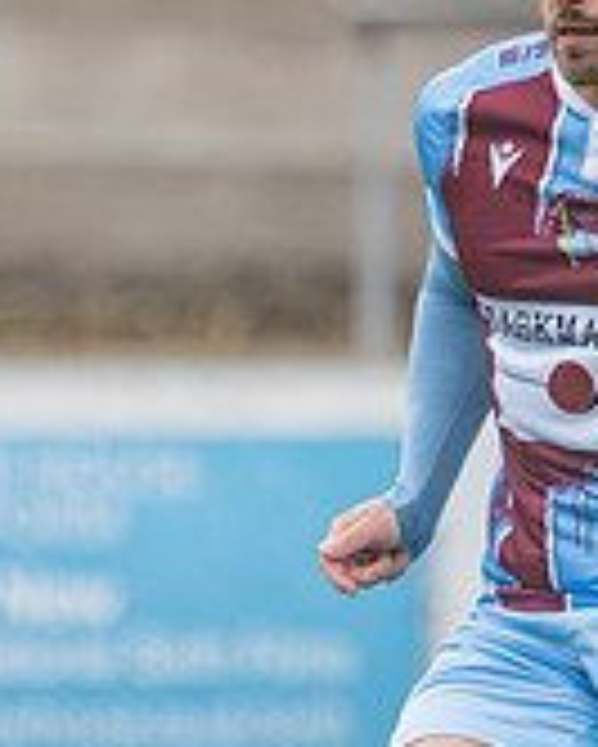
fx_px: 61601
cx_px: 1415
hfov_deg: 0.6
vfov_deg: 0.7
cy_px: 202
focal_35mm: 2787
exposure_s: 1/1250
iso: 640
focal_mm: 300
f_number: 2.8
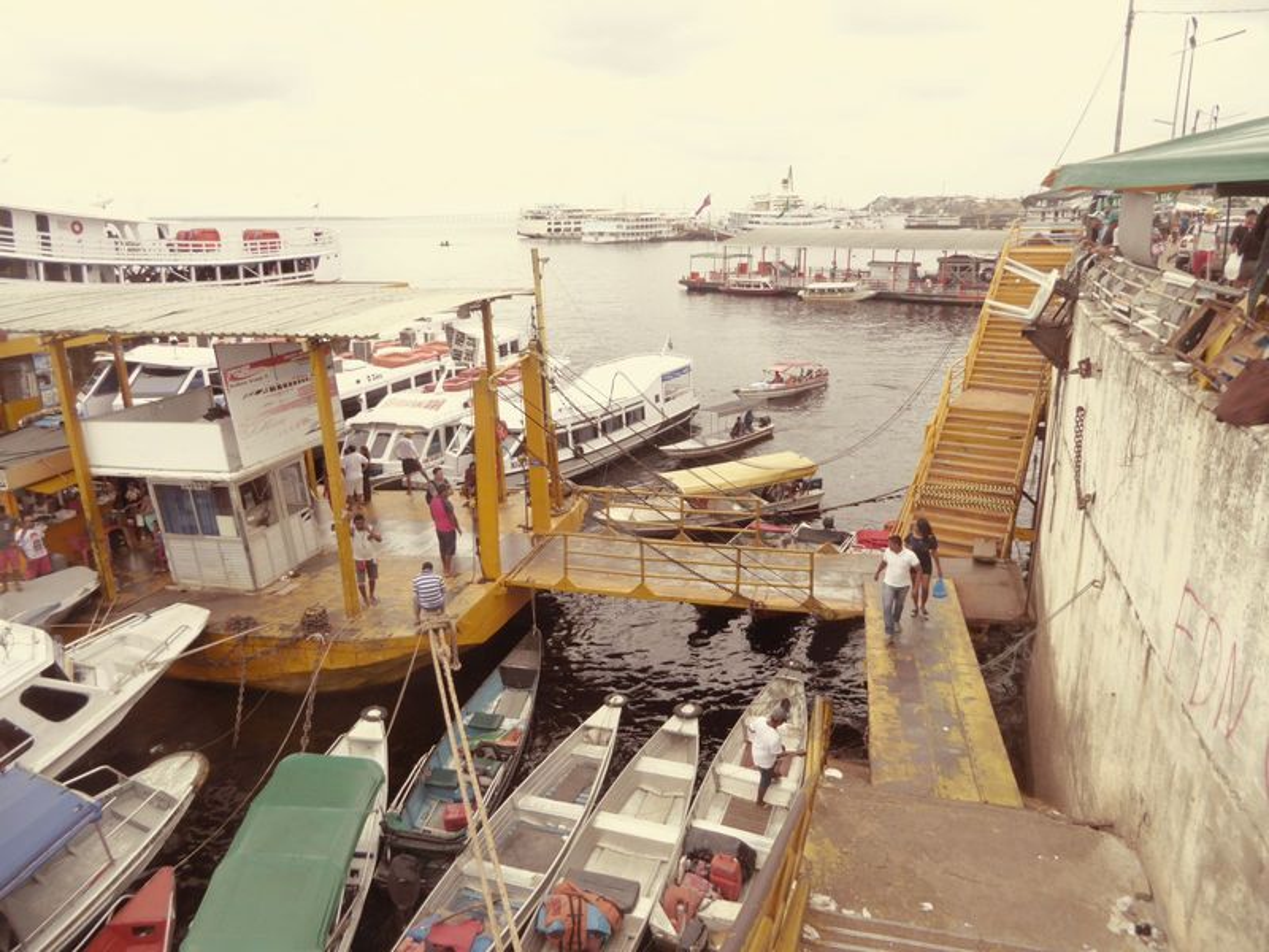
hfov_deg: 71.6
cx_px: 634
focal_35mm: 24
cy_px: 476
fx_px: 880
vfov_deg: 56.8
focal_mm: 4.3
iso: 80
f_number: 3.3
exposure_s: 1/640
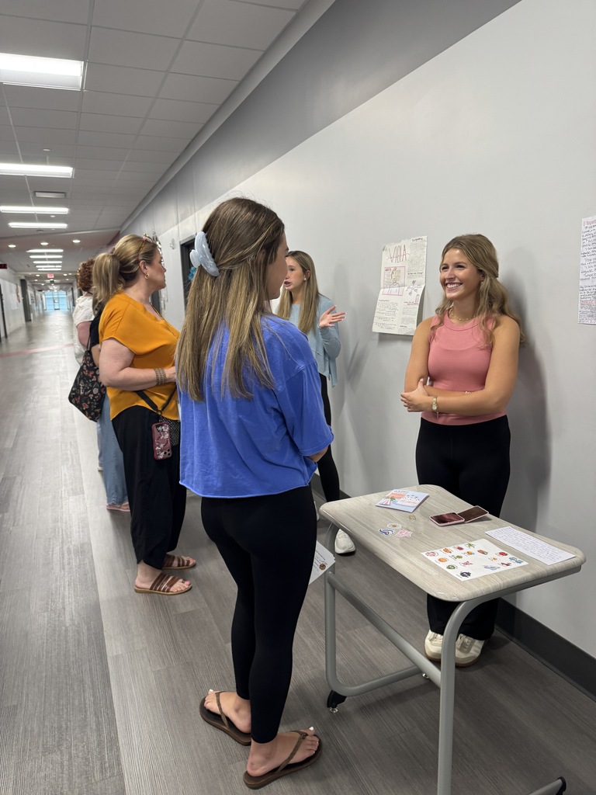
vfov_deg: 71.6
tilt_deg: -11.8
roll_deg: +3.7
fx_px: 551
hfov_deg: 56.8
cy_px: 398
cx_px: 298
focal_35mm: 24
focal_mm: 6.76
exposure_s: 1/60
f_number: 1.78
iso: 200
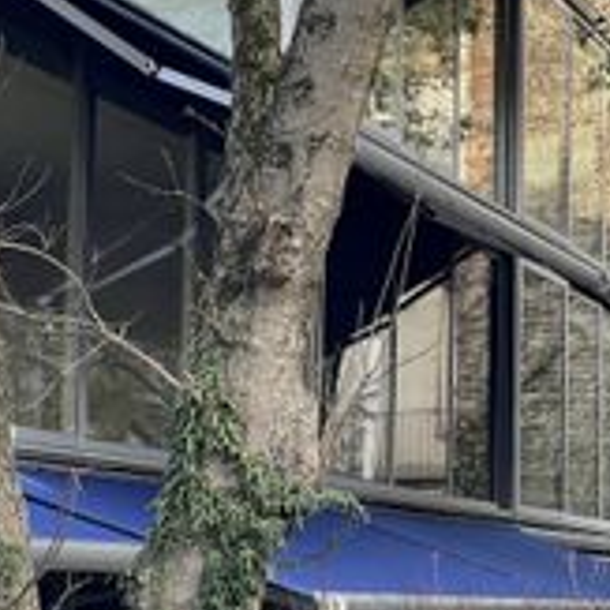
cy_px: 249
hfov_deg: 16.0
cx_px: 518
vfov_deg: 16.1
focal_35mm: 108
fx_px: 2153
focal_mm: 6
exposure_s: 1/183
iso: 25
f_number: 2
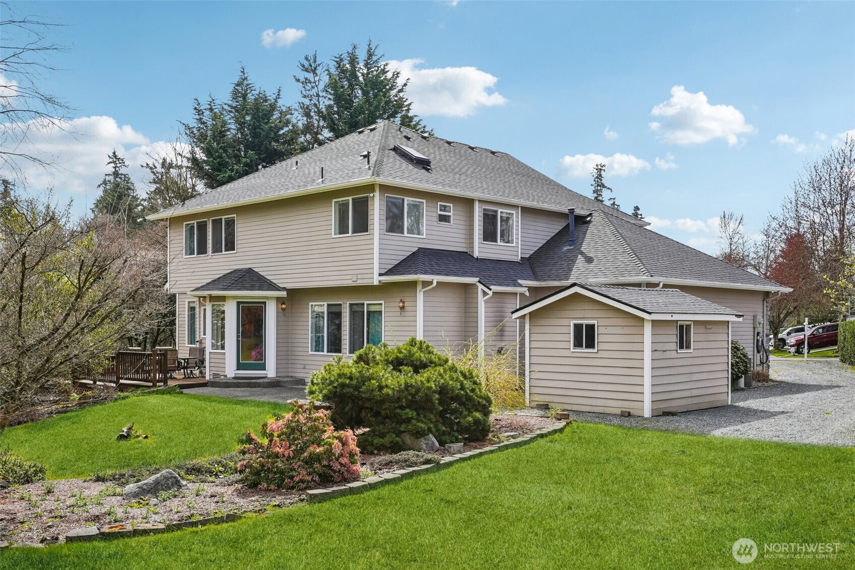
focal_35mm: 34
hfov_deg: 55.8
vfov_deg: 38.9
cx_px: 428
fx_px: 807
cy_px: 285
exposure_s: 1/200
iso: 100
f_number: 8
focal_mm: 23
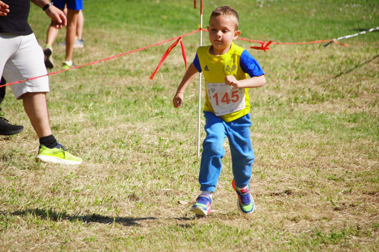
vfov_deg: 4.6
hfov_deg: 6.9
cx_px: 190
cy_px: 126
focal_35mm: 300
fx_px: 3156
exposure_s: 1/640
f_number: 6.3
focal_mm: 200
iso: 250
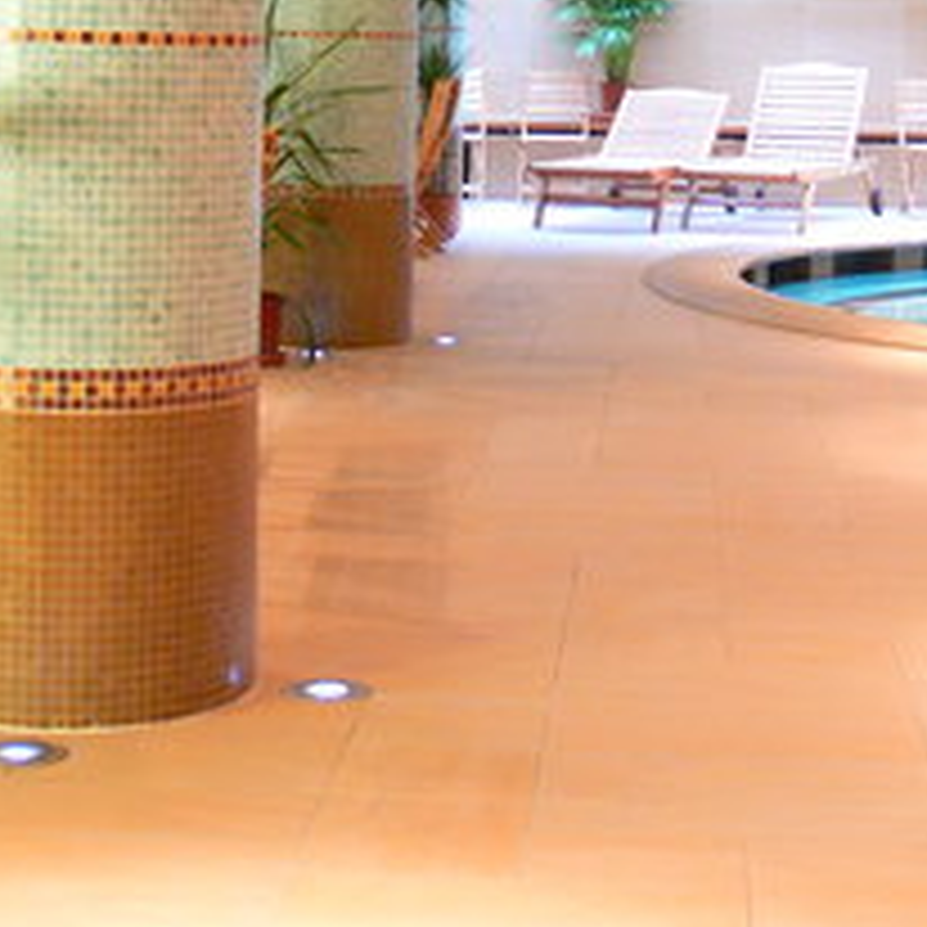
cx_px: 578
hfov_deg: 21.6
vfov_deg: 21.0
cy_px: 32
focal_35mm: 80
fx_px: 2424
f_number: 2.8
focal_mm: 7.4
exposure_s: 1/6
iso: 200
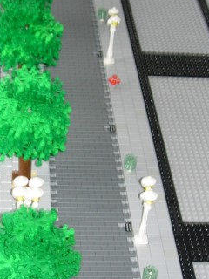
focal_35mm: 95
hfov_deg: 15.4
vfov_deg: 20.6
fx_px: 765
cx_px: 17
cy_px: 176
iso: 79
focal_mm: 7.8
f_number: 2.8
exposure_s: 1/10
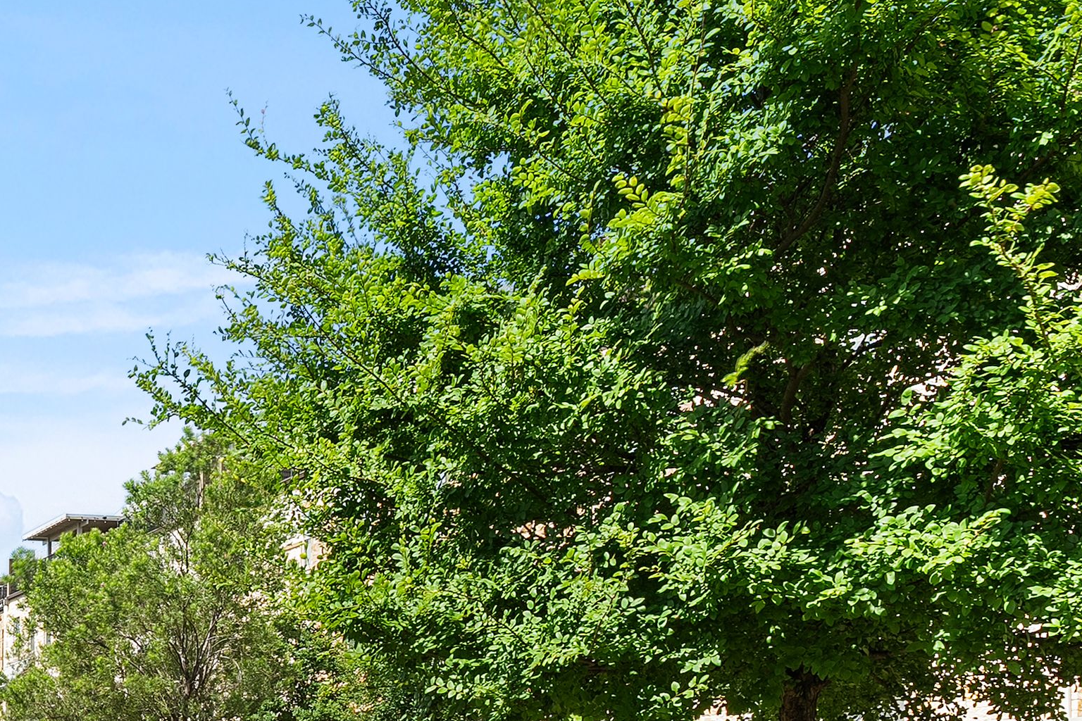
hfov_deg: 36.7
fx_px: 1443
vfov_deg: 25.6
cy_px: 829
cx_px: -13
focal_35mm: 48
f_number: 10
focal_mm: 16
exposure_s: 1/60
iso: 250
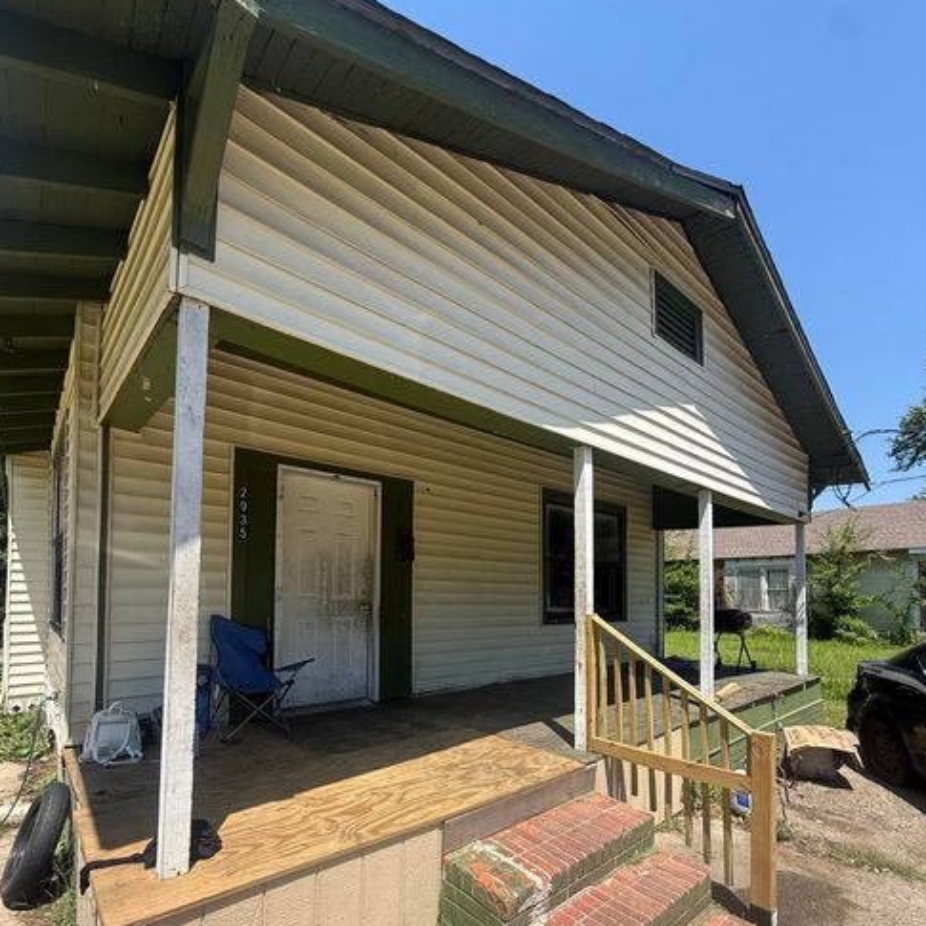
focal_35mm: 17
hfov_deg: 84.0
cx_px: 454
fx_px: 515
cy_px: 585
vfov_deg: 82.2
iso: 50
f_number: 2.2
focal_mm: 2.22
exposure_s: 1/1050
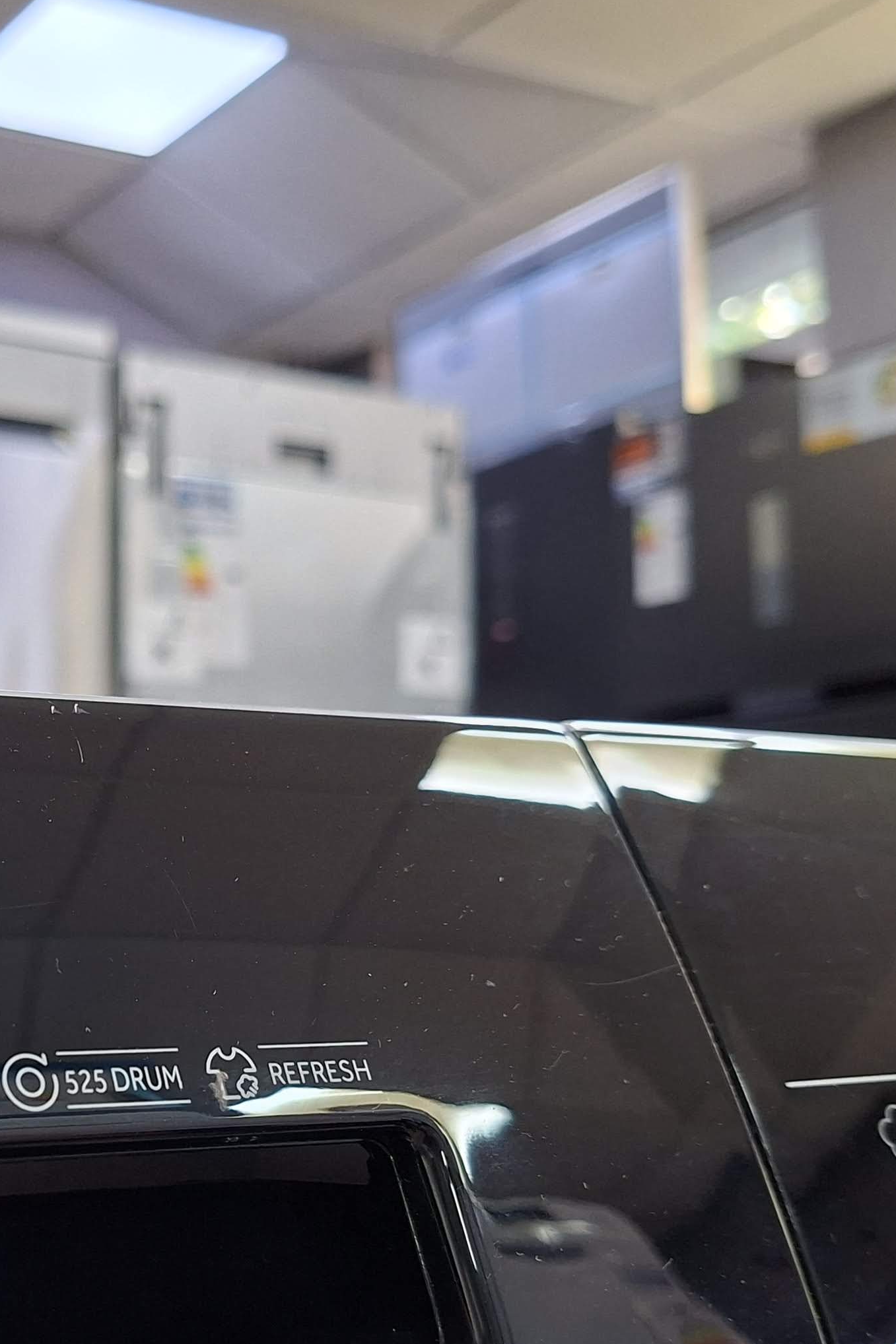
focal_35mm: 47
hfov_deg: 27.0
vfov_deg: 41.2
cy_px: 929
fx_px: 1755
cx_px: -3
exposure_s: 1/100
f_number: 1.8
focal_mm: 5.54
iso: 250
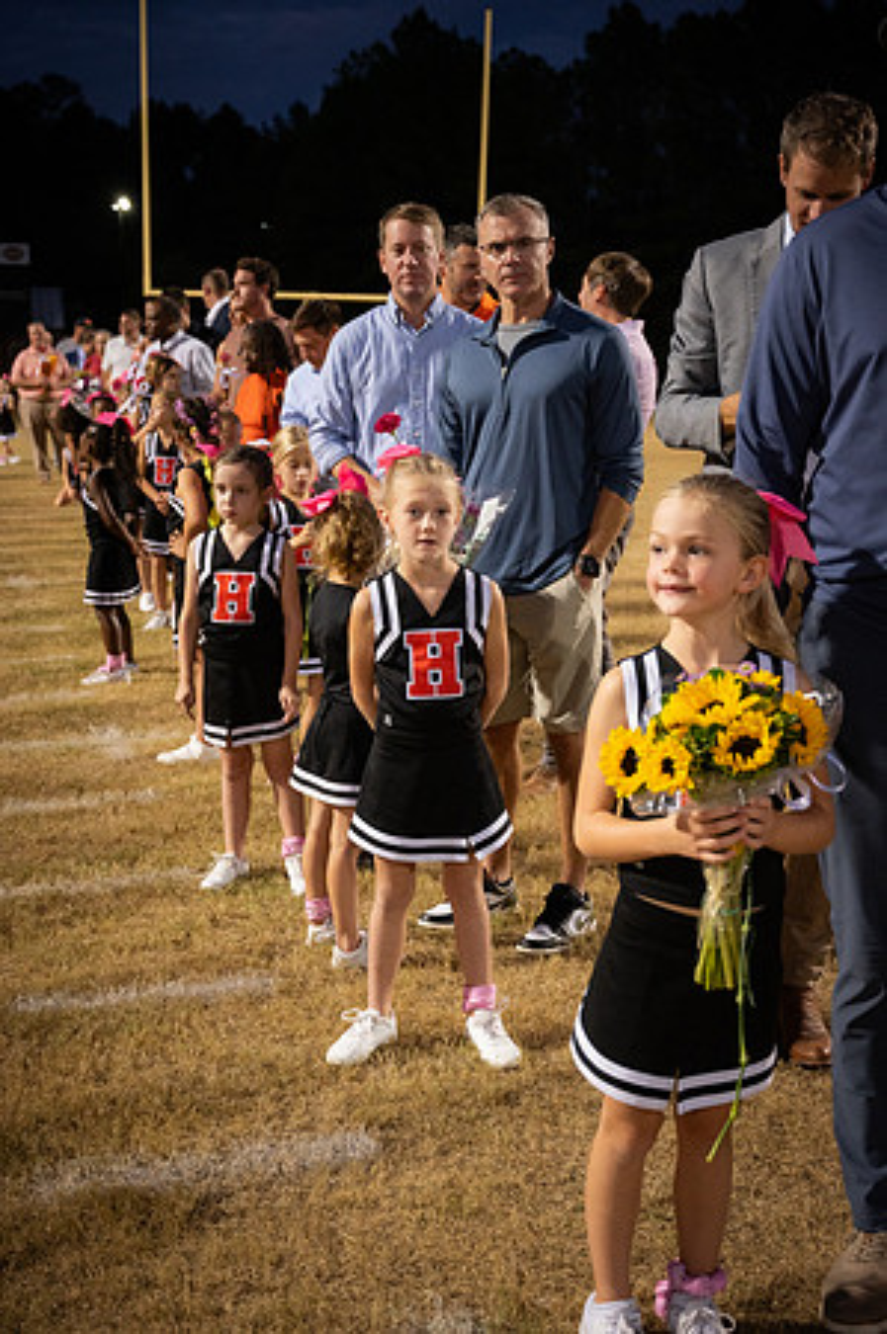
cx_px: 444
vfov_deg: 42.8
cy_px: 667
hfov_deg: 29.2
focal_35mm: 46
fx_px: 1704
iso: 3200
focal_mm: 46
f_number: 4
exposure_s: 1/250
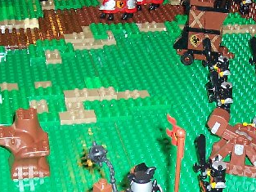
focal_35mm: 96
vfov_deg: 15.4
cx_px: 185
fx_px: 710
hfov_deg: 20.3
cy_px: 120
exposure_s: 1/60
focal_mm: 5.6
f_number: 2.8
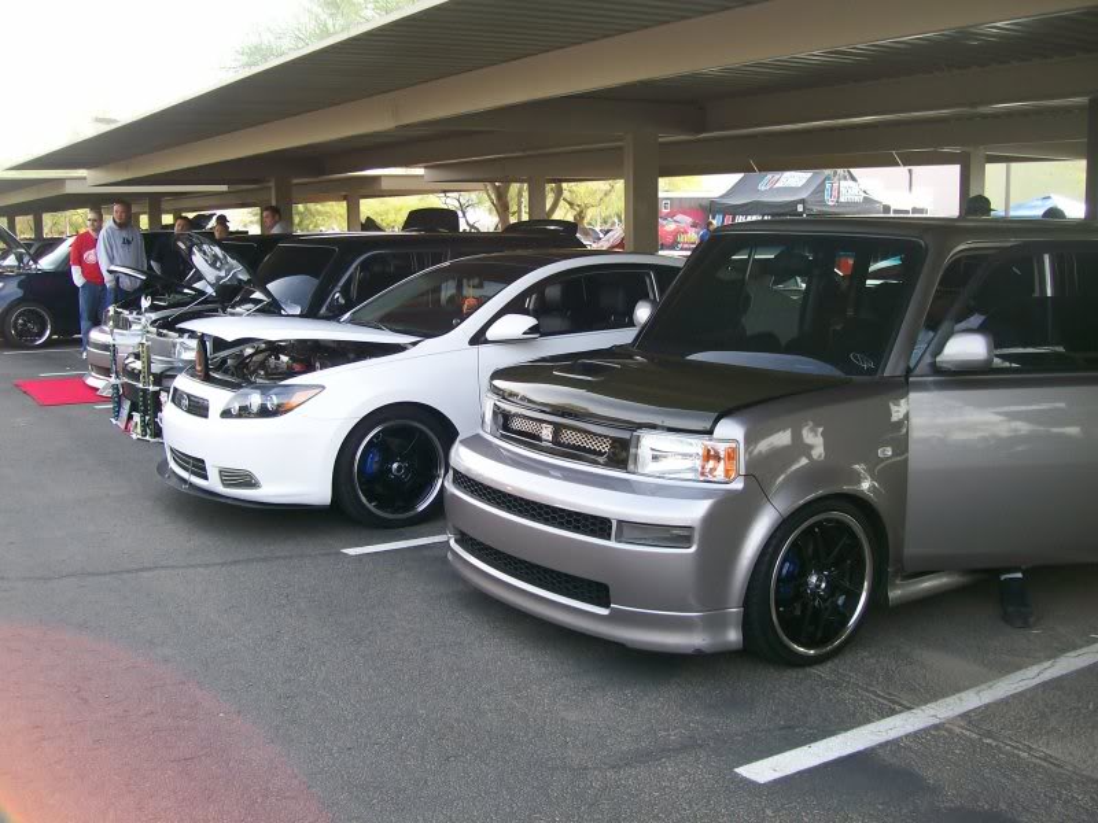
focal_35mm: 36
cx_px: 549
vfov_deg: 39.7
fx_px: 1142
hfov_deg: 51.4
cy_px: 412
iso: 80
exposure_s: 1/240
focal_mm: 6
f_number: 2.7
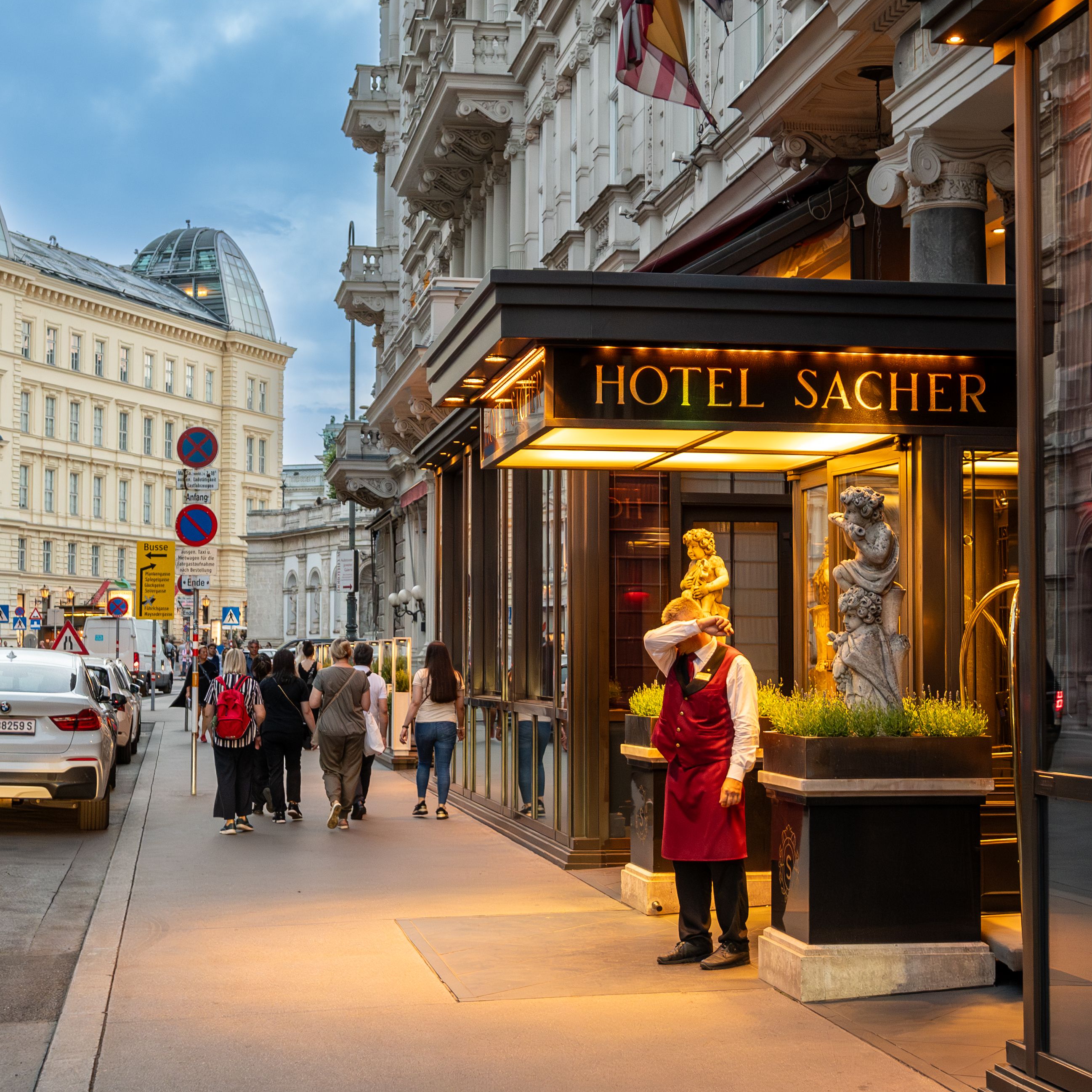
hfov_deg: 29.5
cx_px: 518
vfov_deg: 29.6
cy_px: 548
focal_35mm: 58
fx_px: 2070
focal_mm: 30
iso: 1600
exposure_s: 1/125
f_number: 4
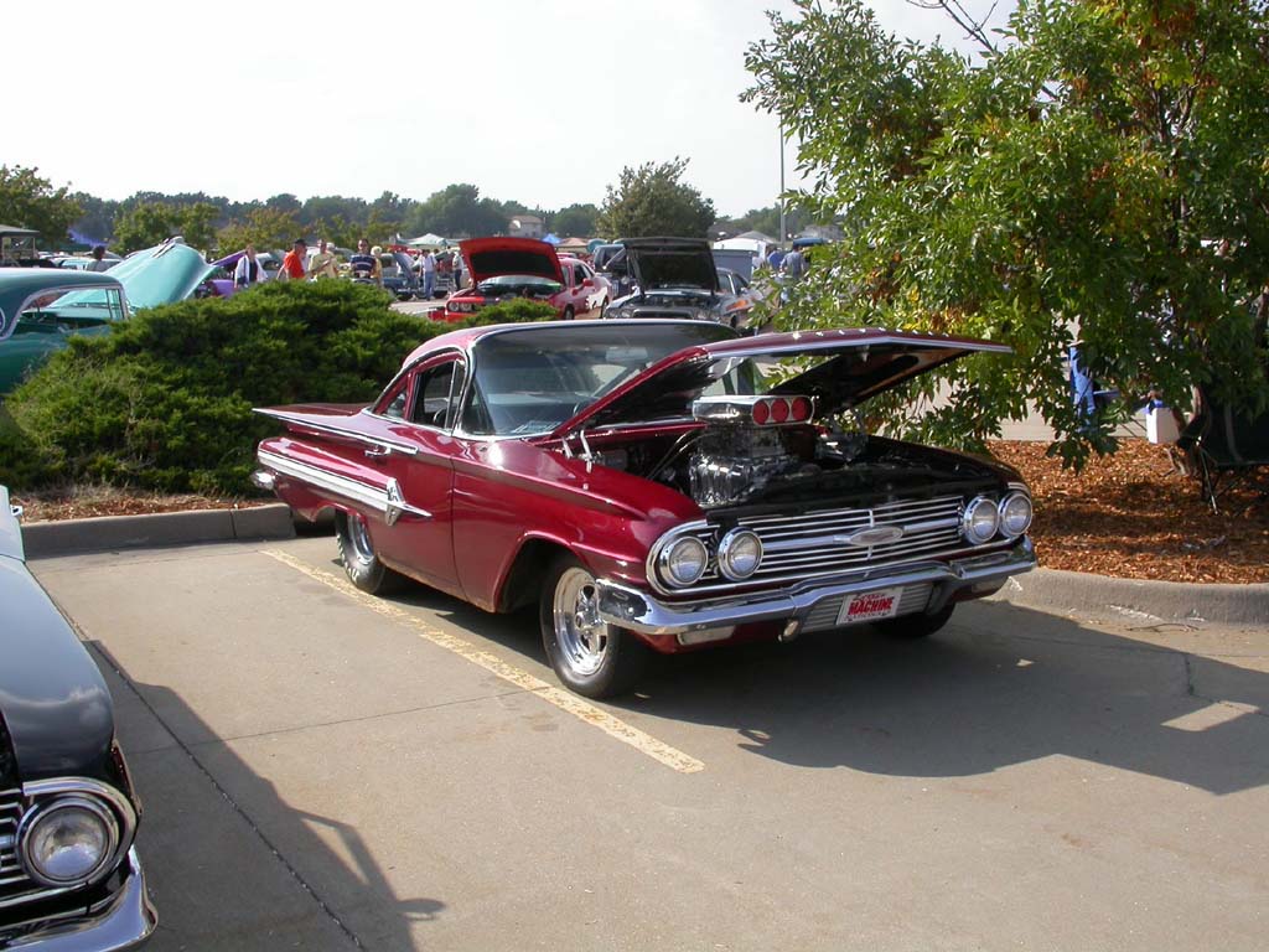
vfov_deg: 37.7
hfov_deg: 49.0
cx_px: 634
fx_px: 1393
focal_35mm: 38
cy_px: 476
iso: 100
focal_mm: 7.85
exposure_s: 1/247
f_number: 7.5
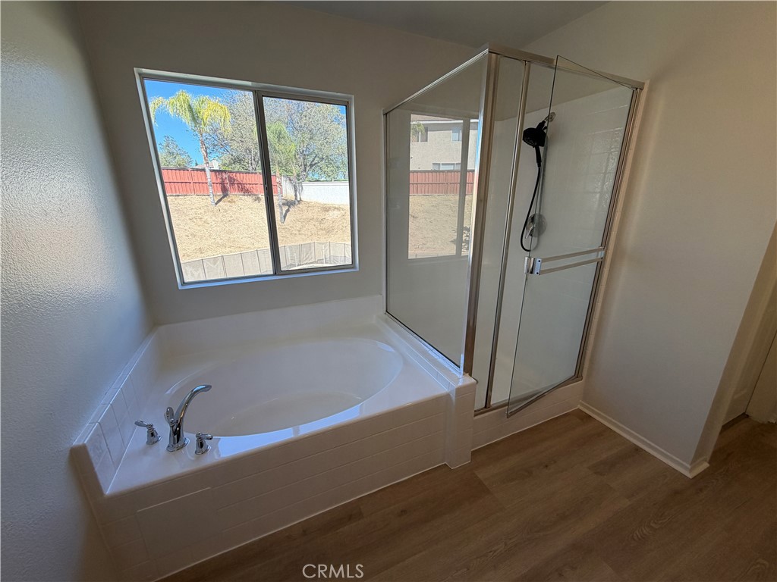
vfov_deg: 85.7
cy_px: 291
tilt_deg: -17.2
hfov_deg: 102.1
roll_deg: +0.2
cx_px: 388
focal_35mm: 14
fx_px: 314
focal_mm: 2.22
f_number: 2.2
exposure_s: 1/168
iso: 50
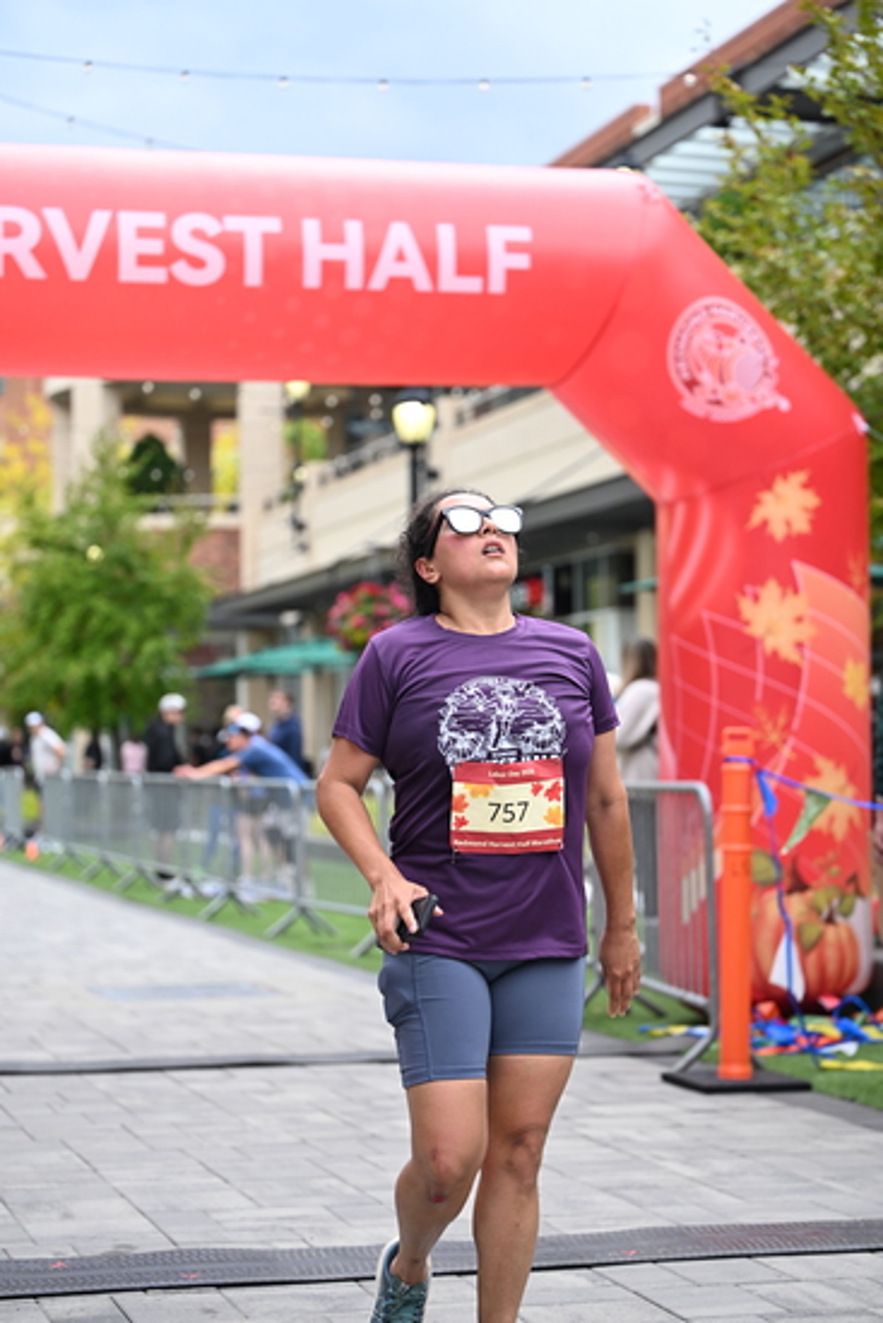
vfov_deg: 28.8
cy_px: 662
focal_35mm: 70
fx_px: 2574
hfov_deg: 19.5
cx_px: 442
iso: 640
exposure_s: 1/2000
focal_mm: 70
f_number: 2.8
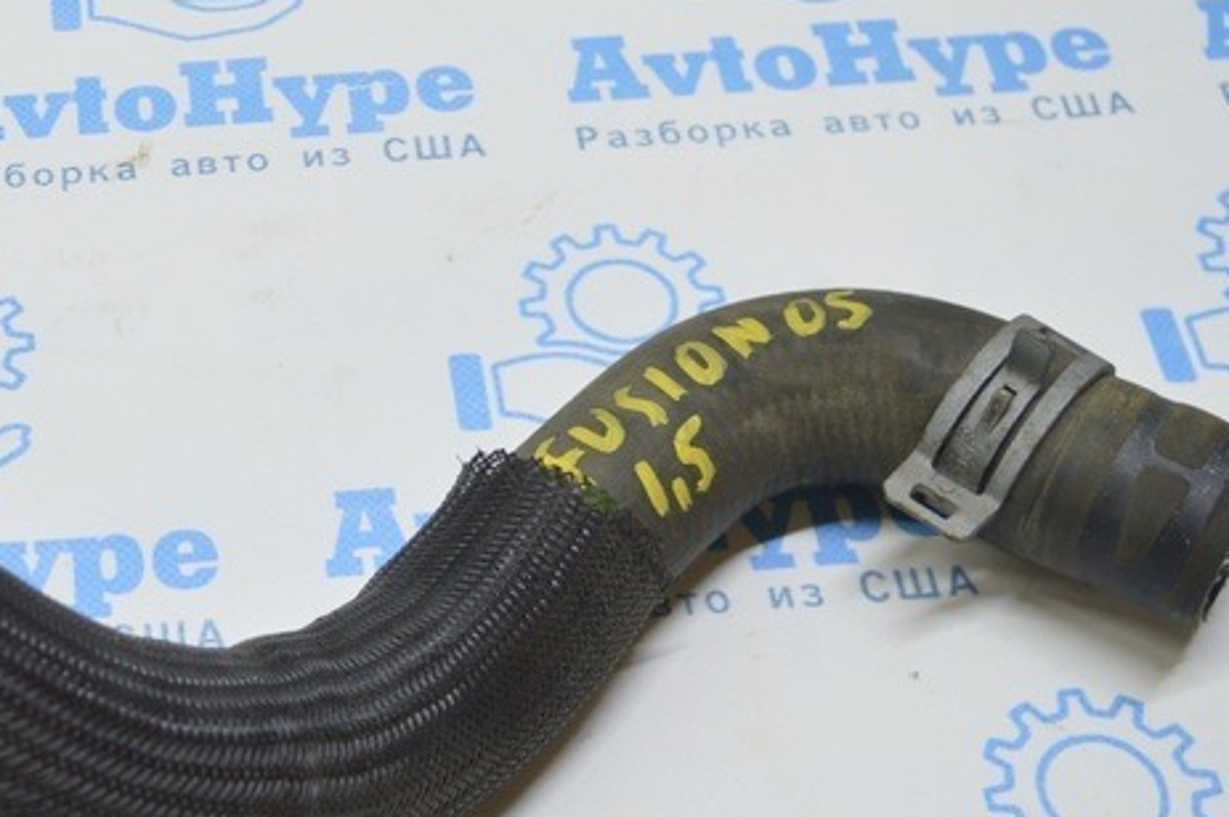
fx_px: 2490
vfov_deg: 18.6
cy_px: 426
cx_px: 109
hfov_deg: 26.7
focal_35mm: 73
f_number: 3.8
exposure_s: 1/60
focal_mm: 22
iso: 400
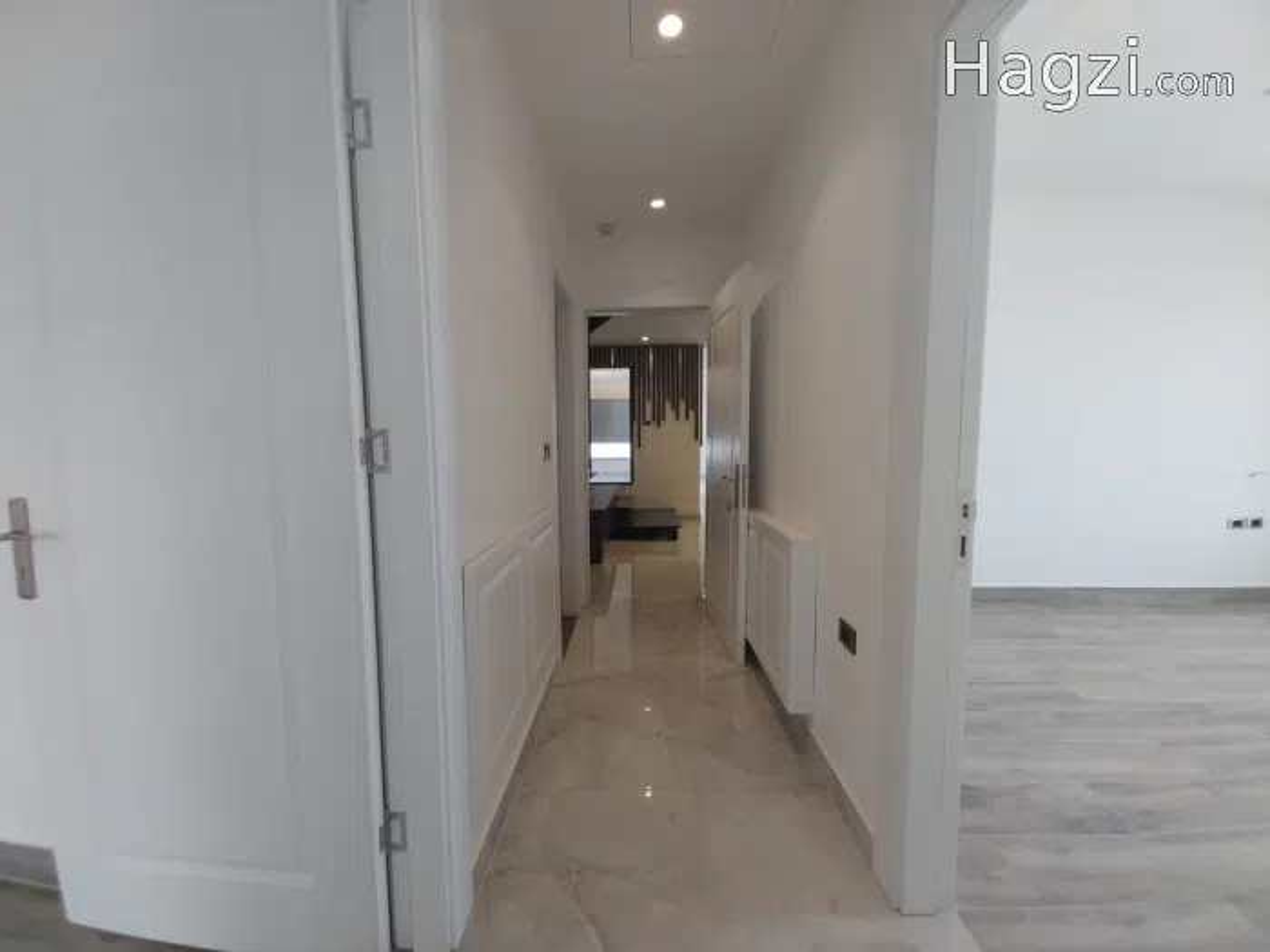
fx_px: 477
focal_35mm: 13
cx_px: 635
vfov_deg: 89.9
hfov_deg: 106.2
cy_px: 476
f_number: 2.2
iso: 101
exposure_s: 1/100
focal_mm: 1.3
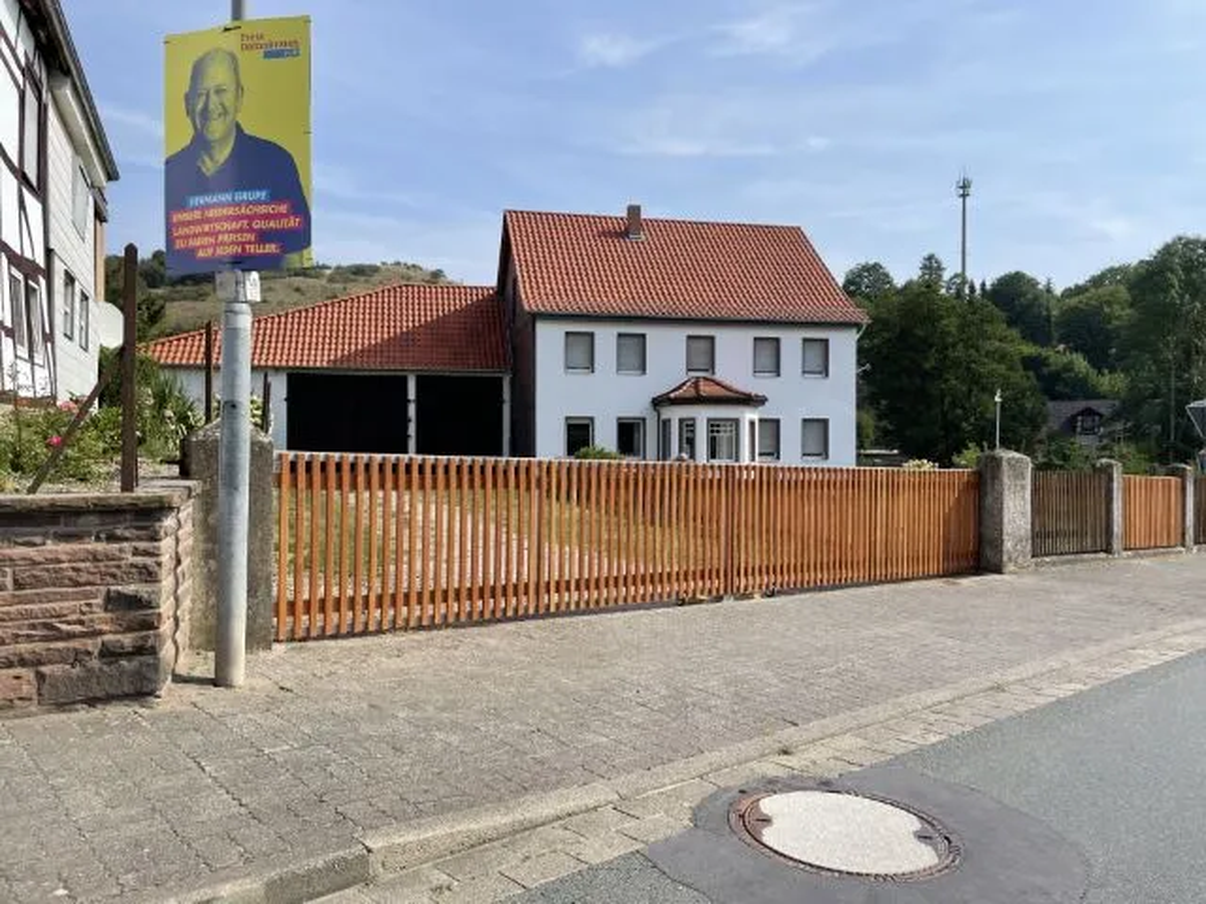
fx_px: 906
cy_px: 452
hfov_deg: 67.3
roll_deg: +0.4
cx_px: 603
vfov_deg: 53.1
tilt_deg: -0.9
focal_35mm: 26
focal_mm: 4.2
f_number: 1.6
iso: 32
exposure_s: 1/3731
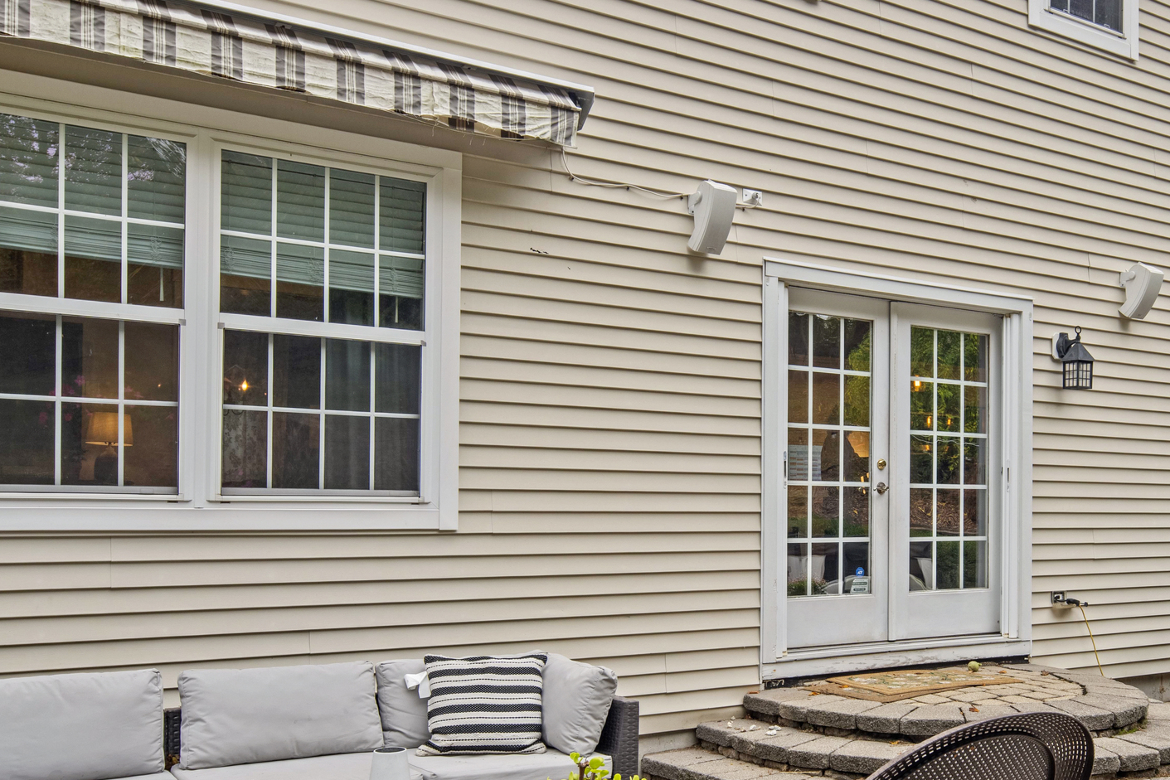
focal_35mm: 37
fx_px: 1203
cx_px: 831
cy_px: 491
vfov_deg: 35.7
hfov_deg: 50.4
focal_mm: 17
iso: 320
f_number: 9
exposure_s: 1/13
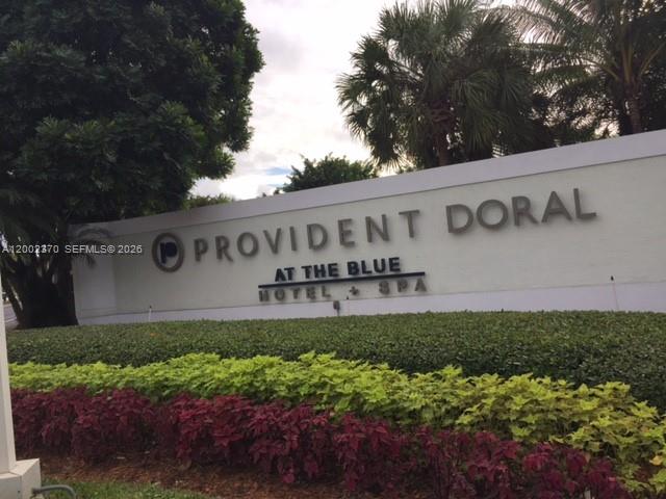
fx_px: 558
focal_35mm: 29
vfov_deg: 48.2
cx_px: 333
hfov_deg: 61.7
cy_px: 250
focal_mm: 4.15
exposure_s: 1/1041
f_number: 2.2
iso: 32
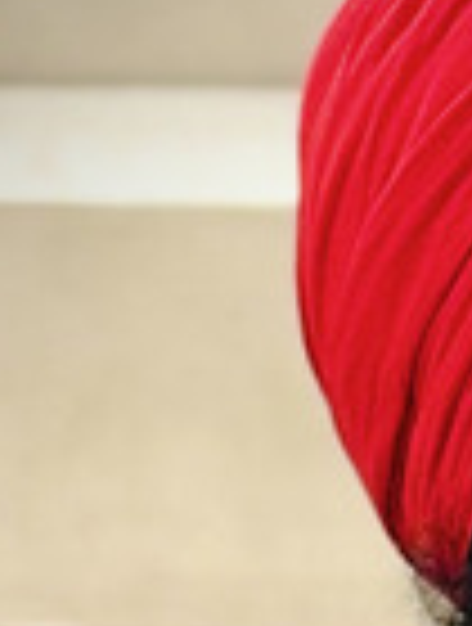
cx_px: 764
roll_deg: -1.2
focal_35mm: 199
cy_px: 885
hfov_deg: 7.3
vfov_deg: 9.7
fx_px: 3601
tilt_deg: -0.3
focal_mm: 5.96
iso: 200
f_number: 1.6
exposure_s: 1/34
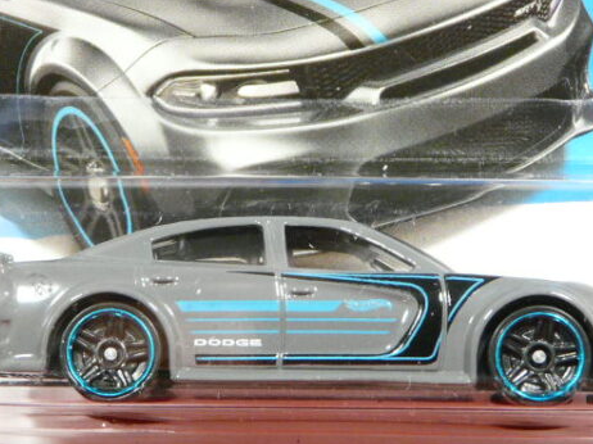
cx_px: 313
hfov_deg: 10.1
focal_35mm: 195
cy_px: 203
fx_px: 3339
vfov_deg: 7.6
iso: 200
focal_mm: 15.4
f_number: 3.6
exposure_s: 1/25
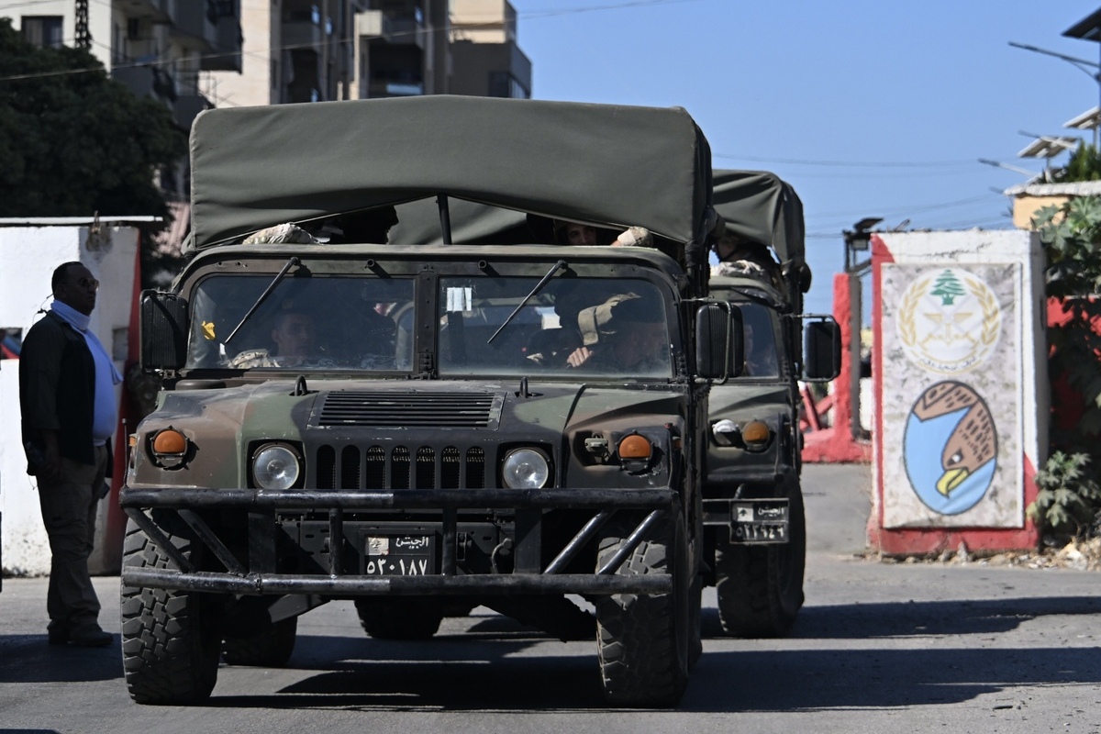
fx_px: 3976
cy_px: 367
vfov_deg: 10.5
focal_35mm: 130
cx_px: 550
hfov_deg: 15.8
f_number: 7.1
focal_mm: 130
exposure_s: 1/1600
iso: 400
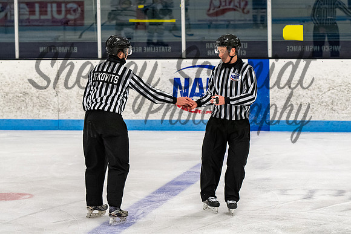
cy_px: 98
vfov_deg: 7.0
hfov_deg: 10.5
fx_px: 1904
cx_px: 159
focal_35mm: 195
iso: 2000
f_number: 3.2
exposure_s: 1/800
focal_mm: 110
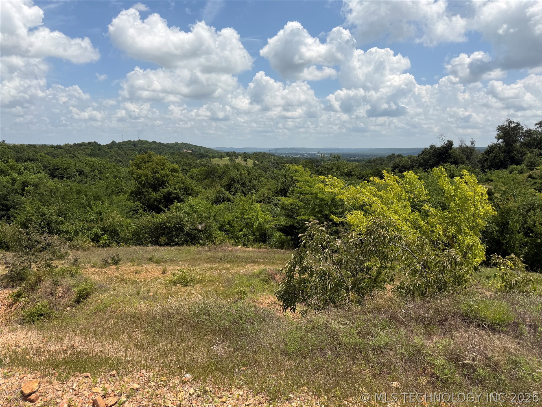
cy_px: 204
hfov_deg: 71.6
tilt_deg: -10.7
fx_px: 376
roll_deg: -2.8
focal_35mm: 24
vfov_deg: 56.8
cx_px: 271
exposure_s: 1/6173
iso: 80
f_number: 1.78
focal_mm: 6.76
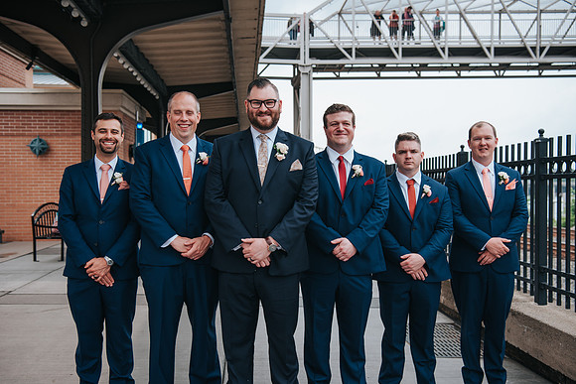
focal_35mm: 38
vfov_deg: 35.2
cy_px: 199
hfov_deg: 50.9
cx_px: 290
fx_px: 606
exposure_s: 1/320
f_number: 4
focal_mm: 36
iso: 140
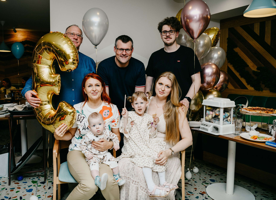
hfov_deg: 60.7
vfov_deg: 46.1
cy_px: 95
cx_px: 120
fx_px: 234
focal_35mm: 30
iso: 125
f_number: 3.5
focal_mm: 27
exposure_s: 1/160
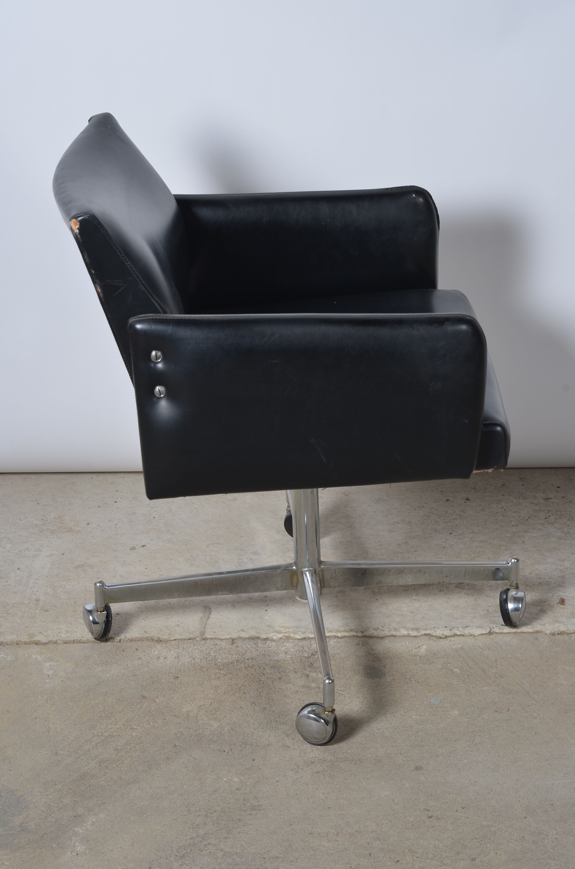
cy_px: 434
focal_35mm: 75
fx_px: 1805
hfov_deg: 18.1
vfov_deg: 27.0
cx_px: 288
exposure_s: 1/125
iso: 100
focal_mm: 50
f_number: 11
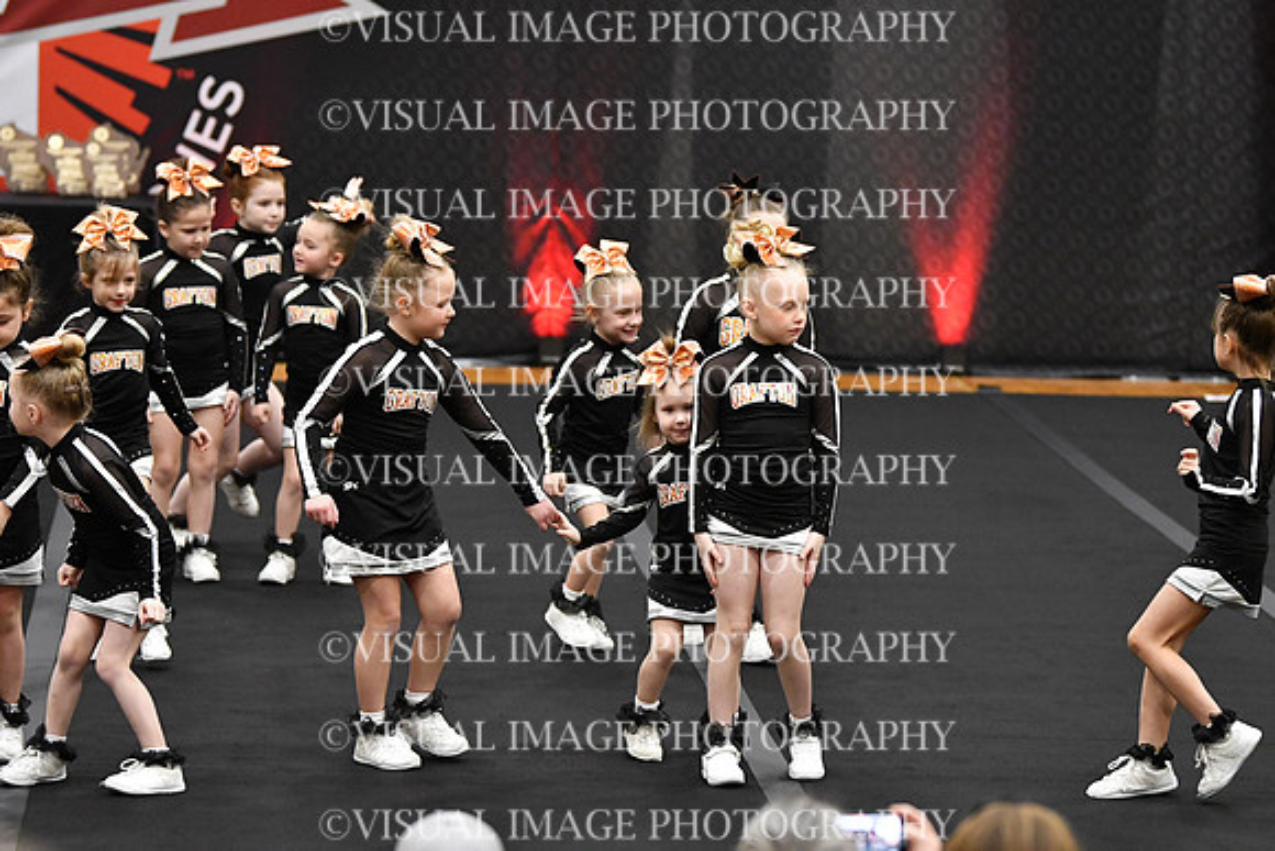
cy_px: 426
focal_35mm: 165
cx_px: 638
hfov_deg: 12.4
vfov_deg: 8.3
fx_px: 5845
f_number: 2.8
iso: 5000
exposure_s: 1/800
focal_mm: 110
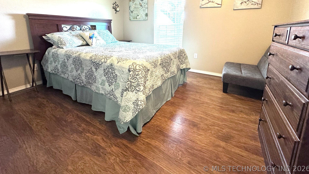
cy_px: 53
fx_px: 131
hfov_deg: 99.3
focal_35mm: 16
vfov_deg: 64.6
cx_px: 150
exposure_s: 1/60
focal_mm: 2.22
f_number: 2.2
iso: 200
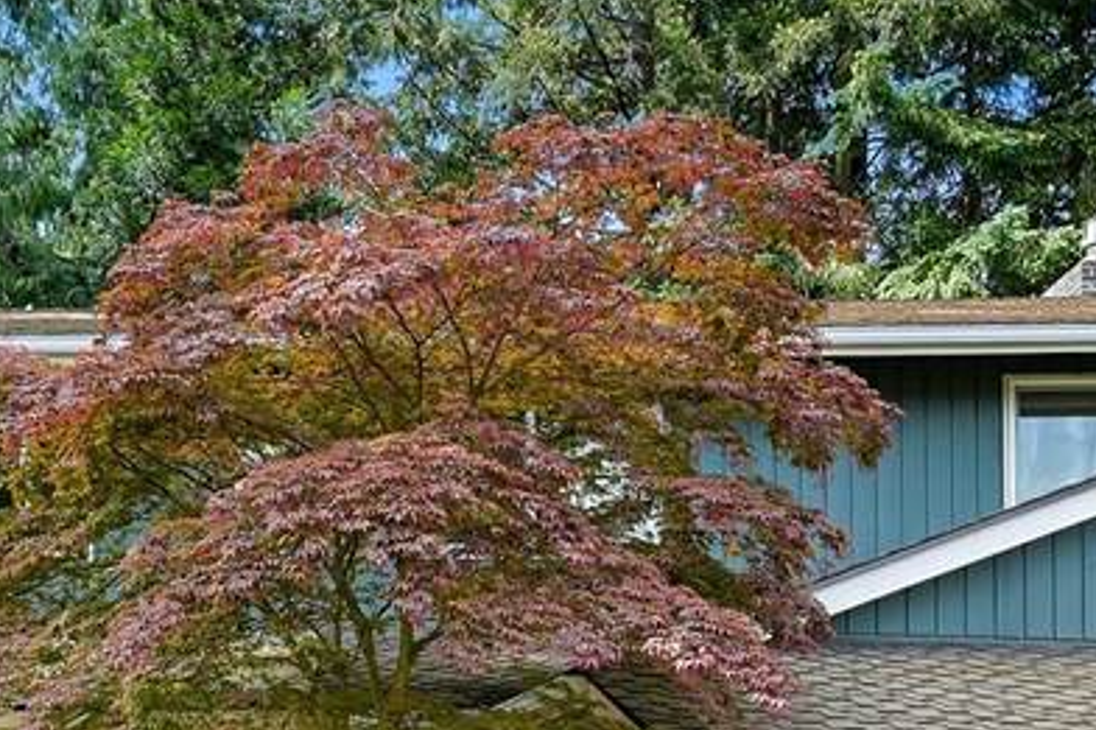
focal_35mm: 51
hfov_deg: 39.0
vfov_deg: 25.4
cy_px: 720
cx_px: 433
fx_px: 1541
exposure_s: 1/40
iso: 125
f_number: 9
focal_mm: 15.5
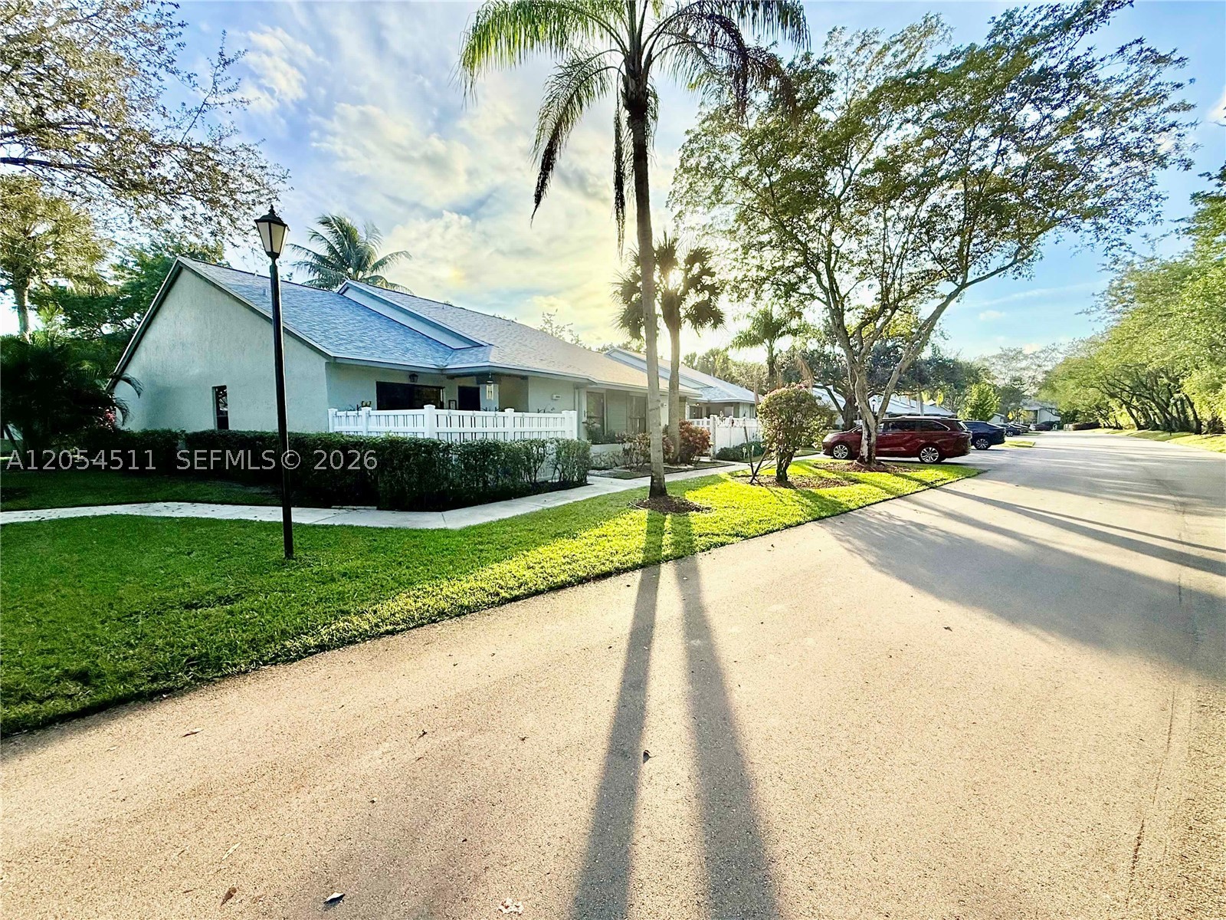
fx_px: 496
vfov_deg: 85.7
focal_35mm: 14
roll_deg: -0.4
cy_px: 460
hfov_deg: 102.1
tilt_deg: -4.2
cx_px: 613
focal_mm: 2.22
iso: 64
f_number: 2.2
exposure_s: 1/2092
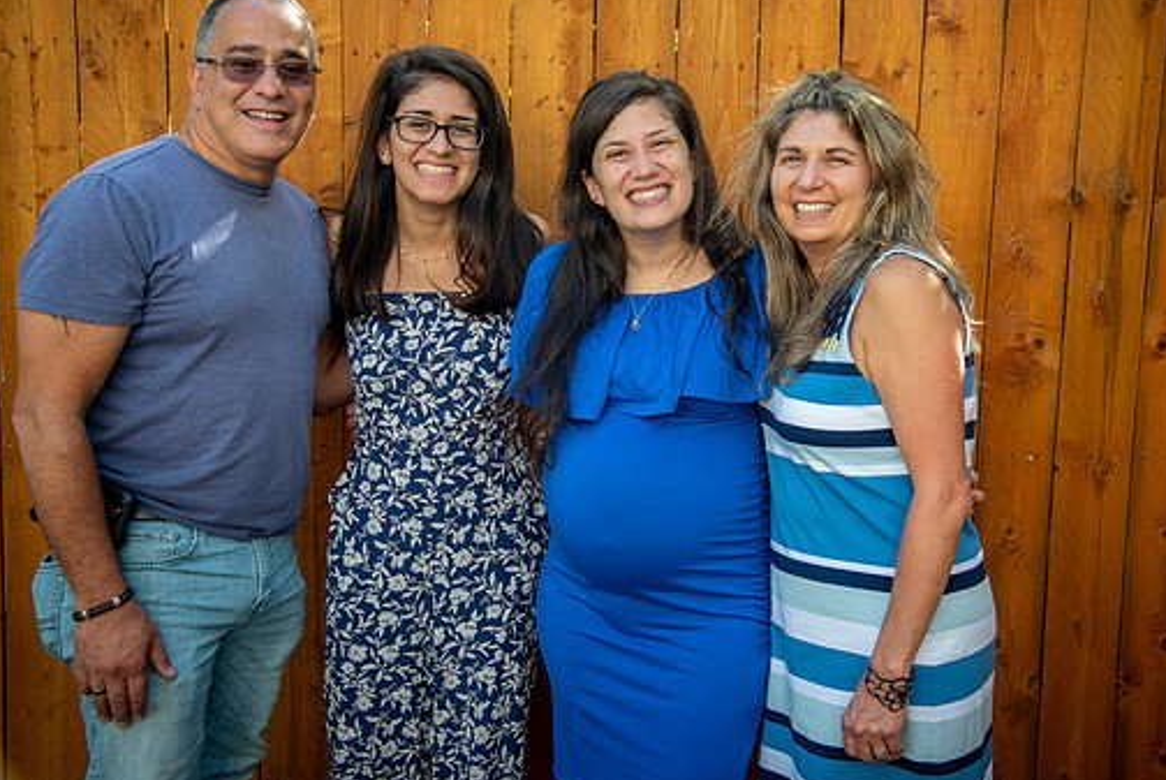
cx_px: 627
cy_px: 355
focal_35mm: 46
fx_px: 1491
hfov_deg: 42.7
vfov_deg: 29.3
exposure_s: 1/320
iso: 125
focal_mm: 40
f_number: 4
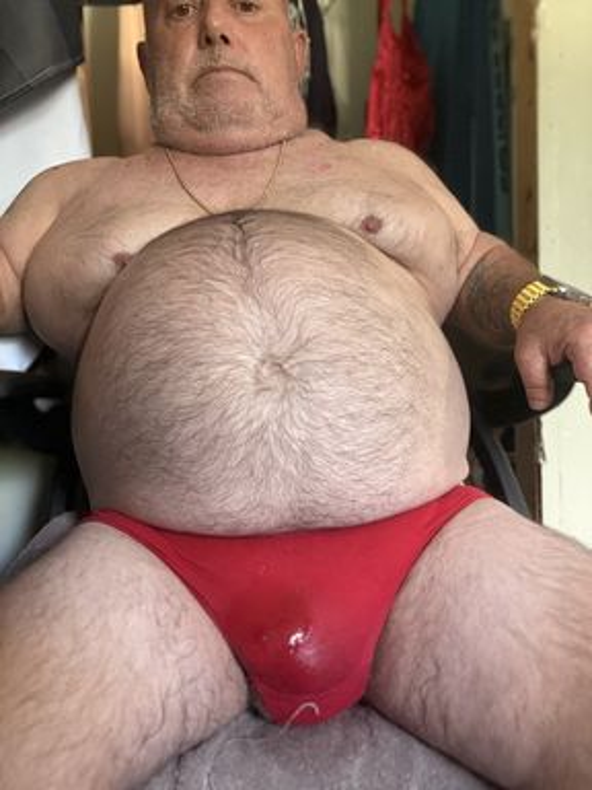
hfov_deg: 46.8
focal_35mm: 30
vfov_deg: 60.0
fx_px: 684
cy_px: 395
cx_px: 296
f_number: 1.9
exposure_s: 1/30
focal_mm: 2.69
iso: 400
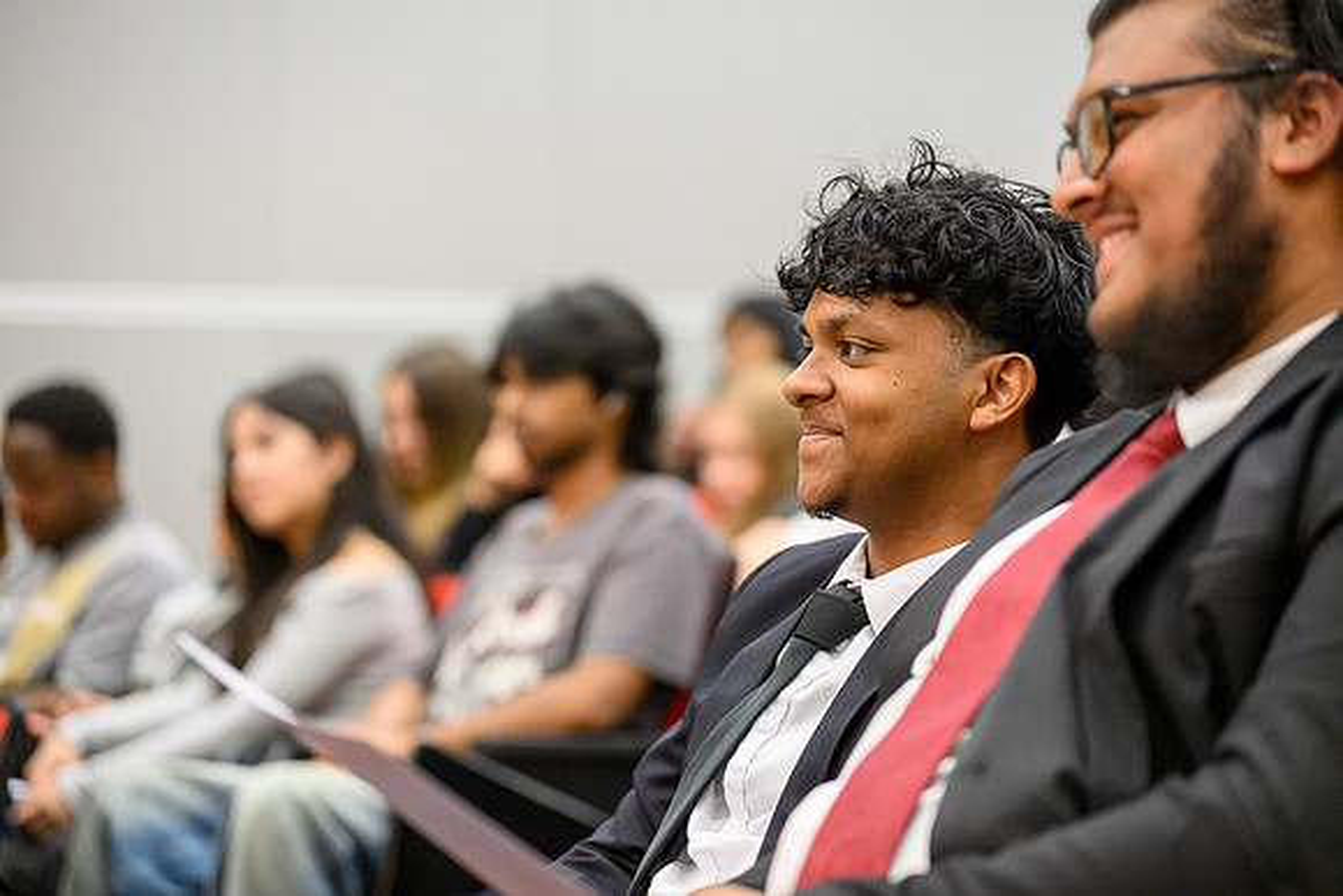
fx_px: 4075
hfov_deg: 18.7
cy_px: 448
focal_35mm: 109
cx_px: 672
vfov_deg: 12.6
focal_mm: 109
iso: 9000
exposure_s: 1/400
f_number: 2.7
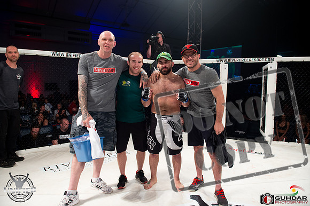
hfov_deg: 73.8
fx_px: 207
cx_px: 155
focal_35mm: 24
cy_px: 103
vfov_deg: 53.1
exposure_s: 1/500
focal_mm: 24
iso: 1600
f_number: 4
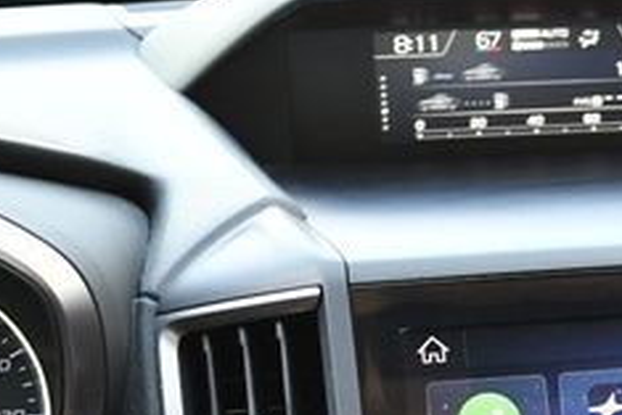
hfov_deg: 20.1
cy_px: 510
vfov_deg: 13.6
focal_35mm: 98
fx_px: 1694
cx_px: 635
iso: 800
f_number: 3.5
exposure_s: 1/160
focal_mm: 18
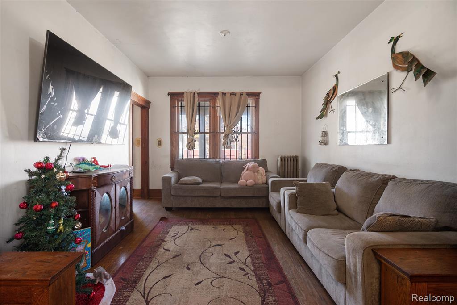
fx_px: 381
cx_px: 228
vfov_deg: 43.6
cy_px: 152
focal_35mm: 30
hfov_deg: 61.9
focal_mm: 30
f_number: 9
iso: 320
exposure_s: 1/4
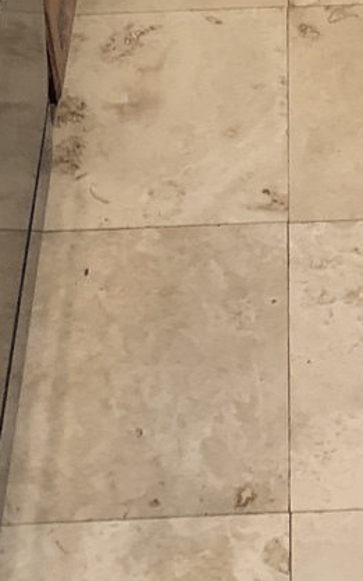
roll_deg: +1.5
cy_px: -318
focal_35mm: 95
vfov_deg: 18.9
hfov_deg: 13.6
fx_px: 1505
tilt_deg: -35.3
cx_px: 348
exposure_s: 1/30
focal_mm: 4.25
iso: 400
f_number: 1.8
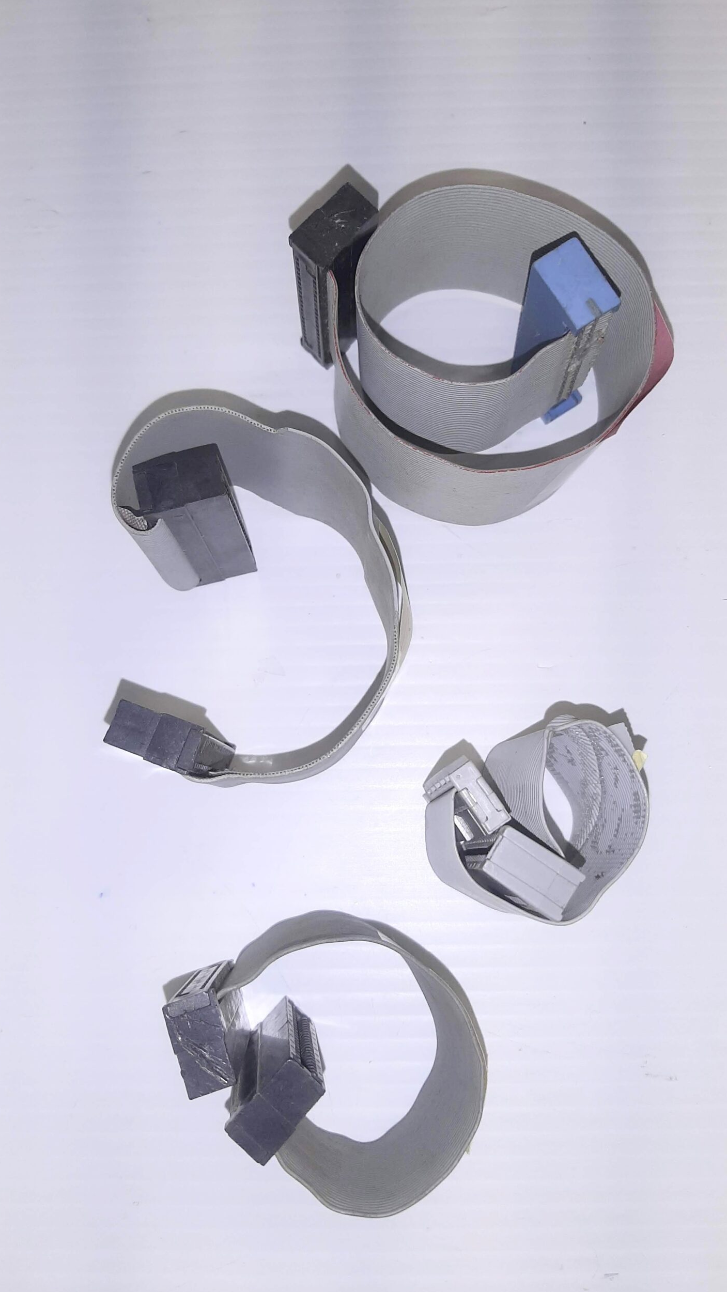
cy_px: 650
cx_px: 365
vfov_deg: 66.1
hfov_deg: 40.2
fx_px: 994
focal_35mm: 29
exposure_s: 1/60
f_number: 1.7
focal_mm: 3.93
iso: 64
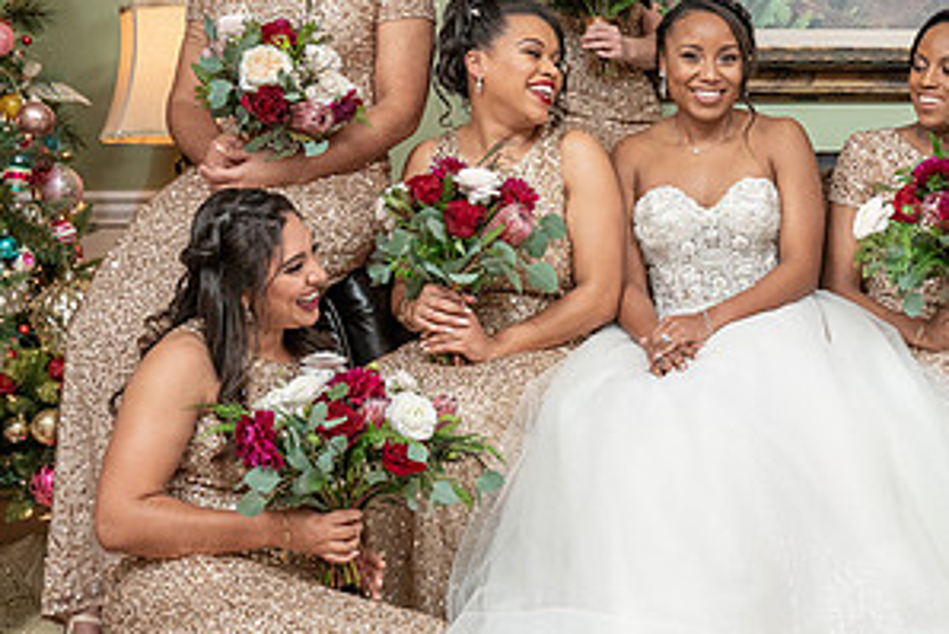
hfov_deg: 28.9
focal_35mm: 68
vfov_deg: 20.0
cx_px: 780
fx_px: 1793
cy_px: 319
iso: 2000
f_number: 5.6
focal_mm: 30
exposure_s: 1/250
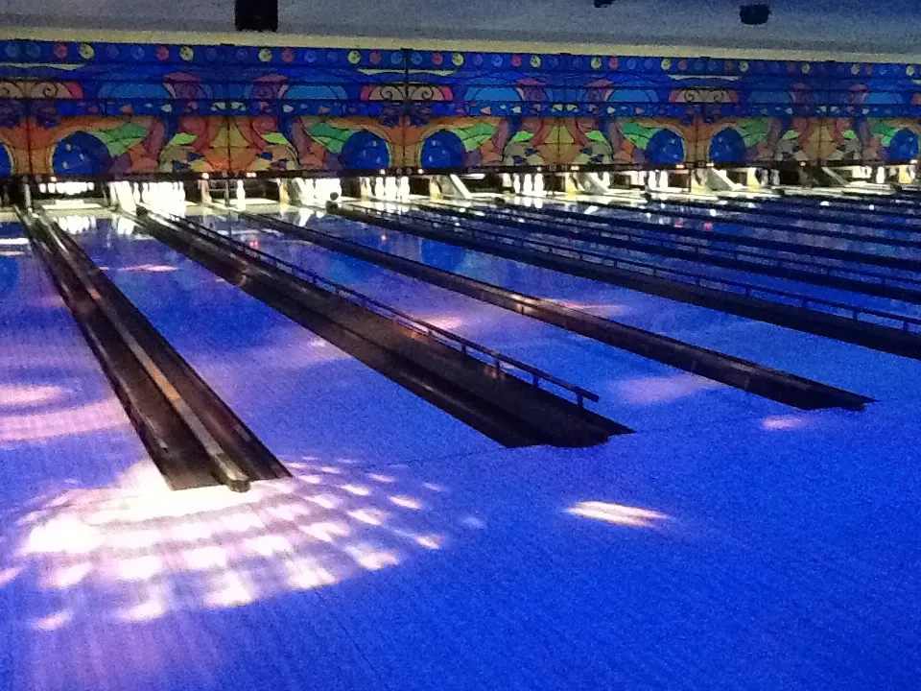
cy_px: 346
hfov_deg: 56.8
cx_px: 460
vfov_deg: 44.2
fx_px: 851
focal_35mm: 32
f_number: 2.4
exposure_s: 1/15
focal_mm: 2.03
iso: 800
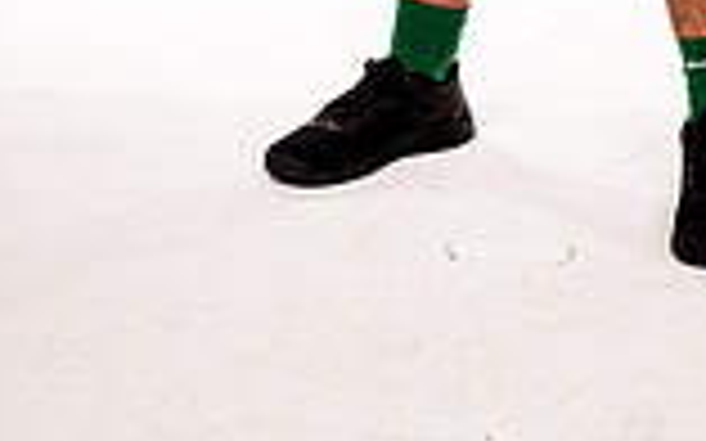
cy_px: -562
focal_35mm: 140
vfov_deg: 8.6
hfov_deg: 14.8
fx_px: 2693
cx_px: 585
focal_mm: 48
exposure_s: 1/400
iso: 800
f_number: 8
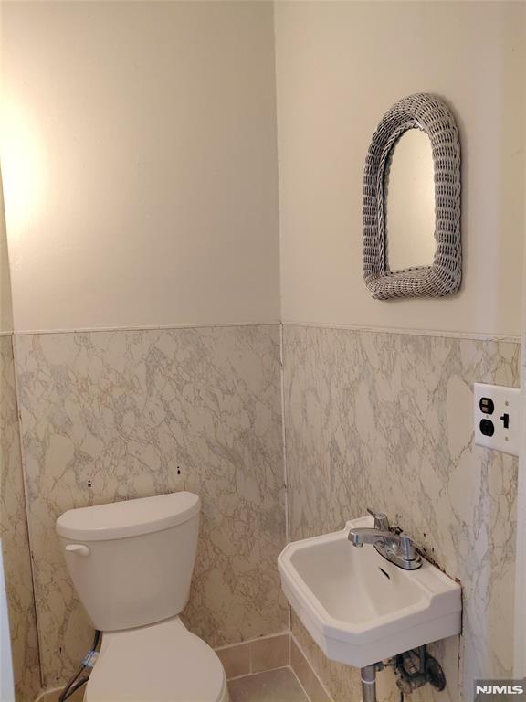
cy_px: 351
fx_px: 507
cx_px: 263
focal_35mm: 25
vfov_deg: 69.4
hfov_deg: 54.9
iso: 250
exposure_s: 1/60.2
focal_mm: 4.69
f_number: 1.8
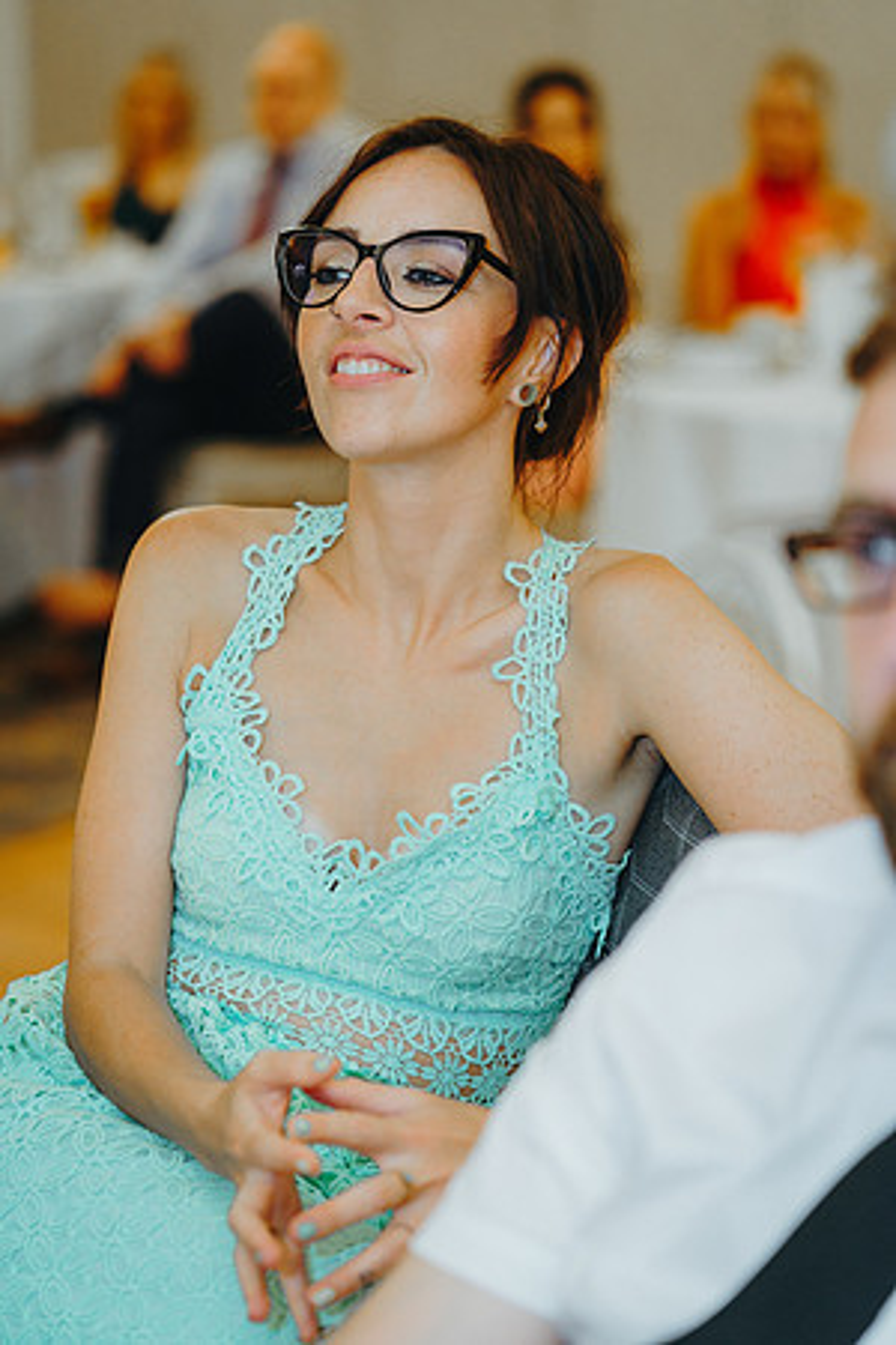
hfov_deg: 16.1
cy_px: 672
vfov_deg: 23.9
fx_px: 3173
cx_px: 448
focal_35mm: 85
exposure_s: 1/125
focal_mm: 85
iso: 2000
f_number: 2.8
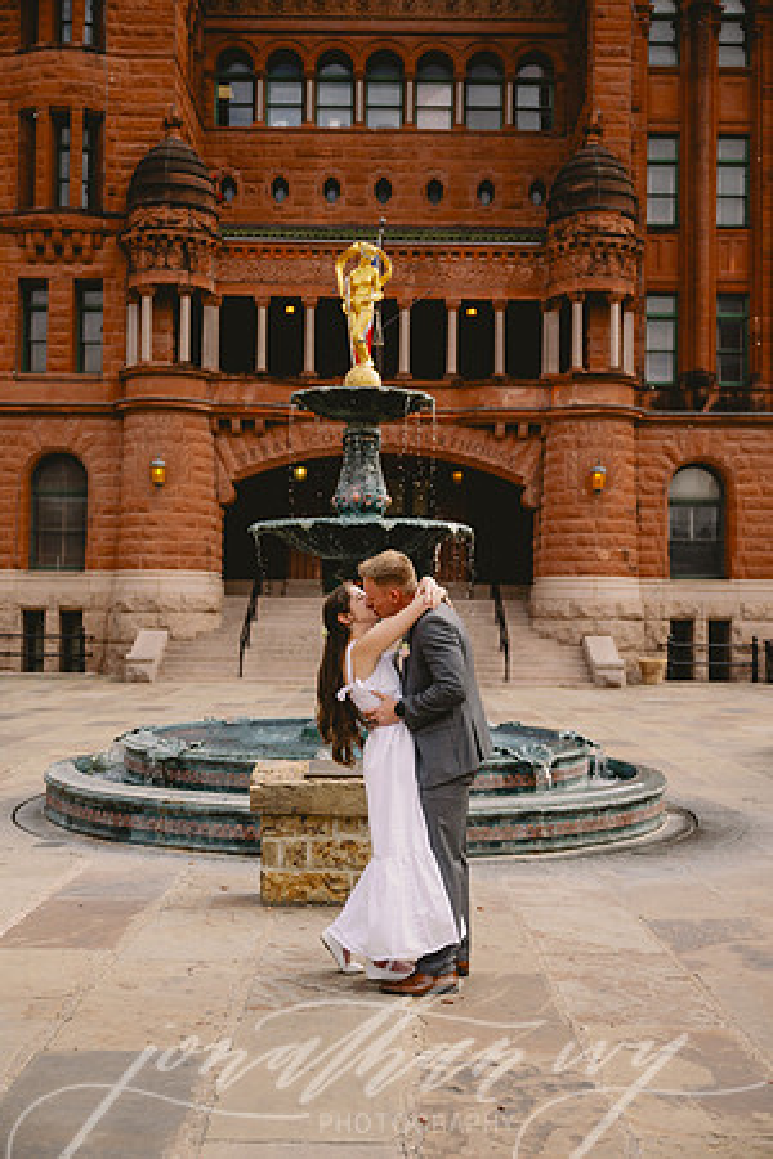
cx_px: 386
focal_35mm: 40
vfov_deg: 48.5
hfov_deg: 33.4
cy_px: 580
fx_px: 1288
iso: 200
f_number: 2.8
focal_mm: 40
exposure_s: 1/2500
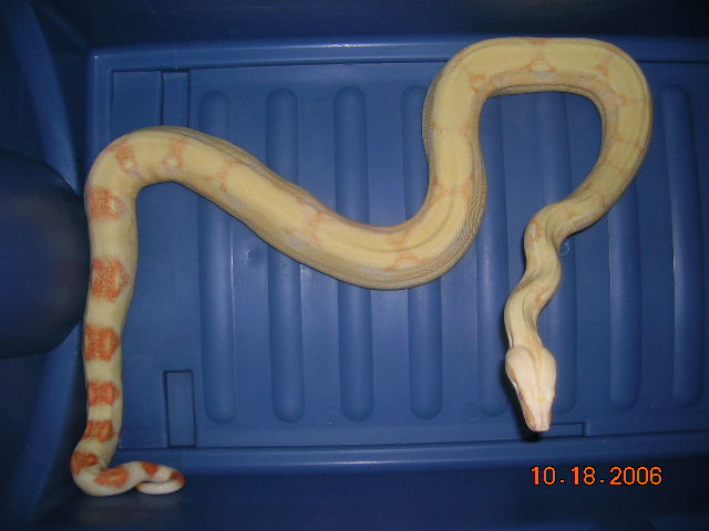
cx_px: 354
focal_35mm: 34
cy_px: 266
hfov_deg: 54.0
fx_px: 696
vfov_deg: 41.8
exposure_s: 1/60.1
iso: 50
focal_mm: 5.7
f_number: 2.9
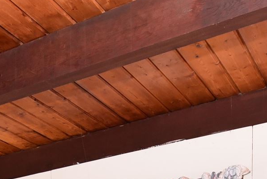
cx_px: -23
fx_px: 534
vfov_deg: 14.9
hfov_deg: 26.0
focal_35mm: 72
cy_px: 376
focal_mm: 14
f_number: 4.5
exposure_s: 1/60
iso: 800
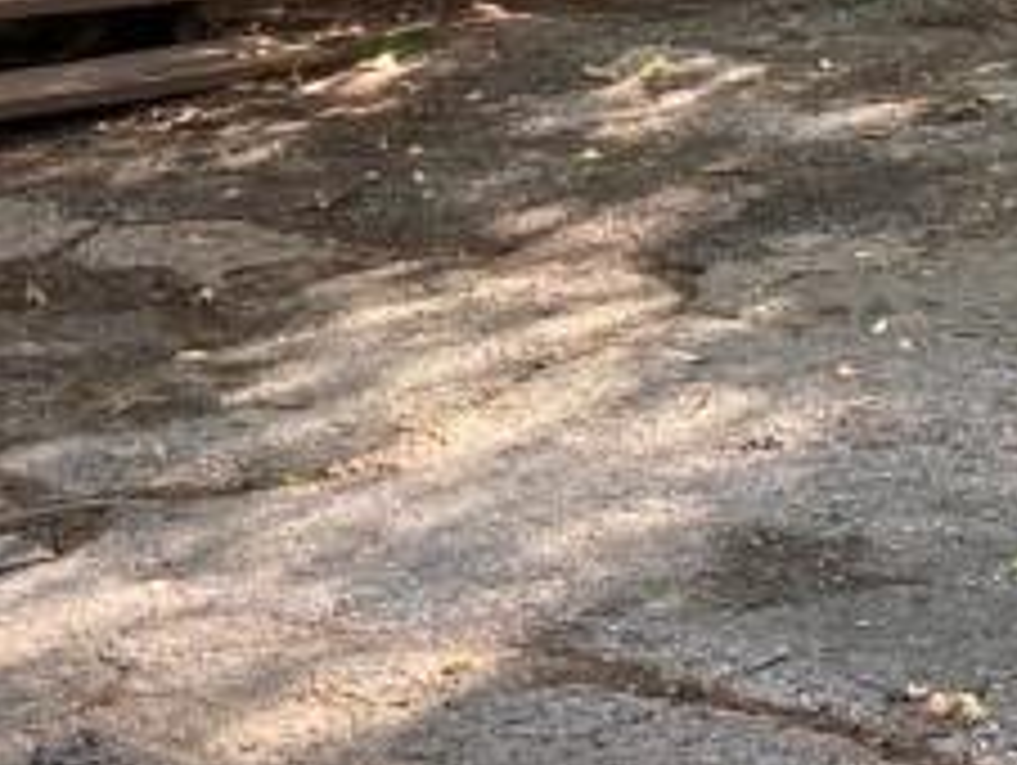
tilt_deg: +4.8
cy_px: -742
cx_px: -166
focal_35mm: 139
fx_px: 4088
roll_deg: +0.7
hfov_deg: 13.8
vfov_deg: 9.9
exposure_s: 1/121
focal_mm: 4.25
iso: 80
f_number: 1.8
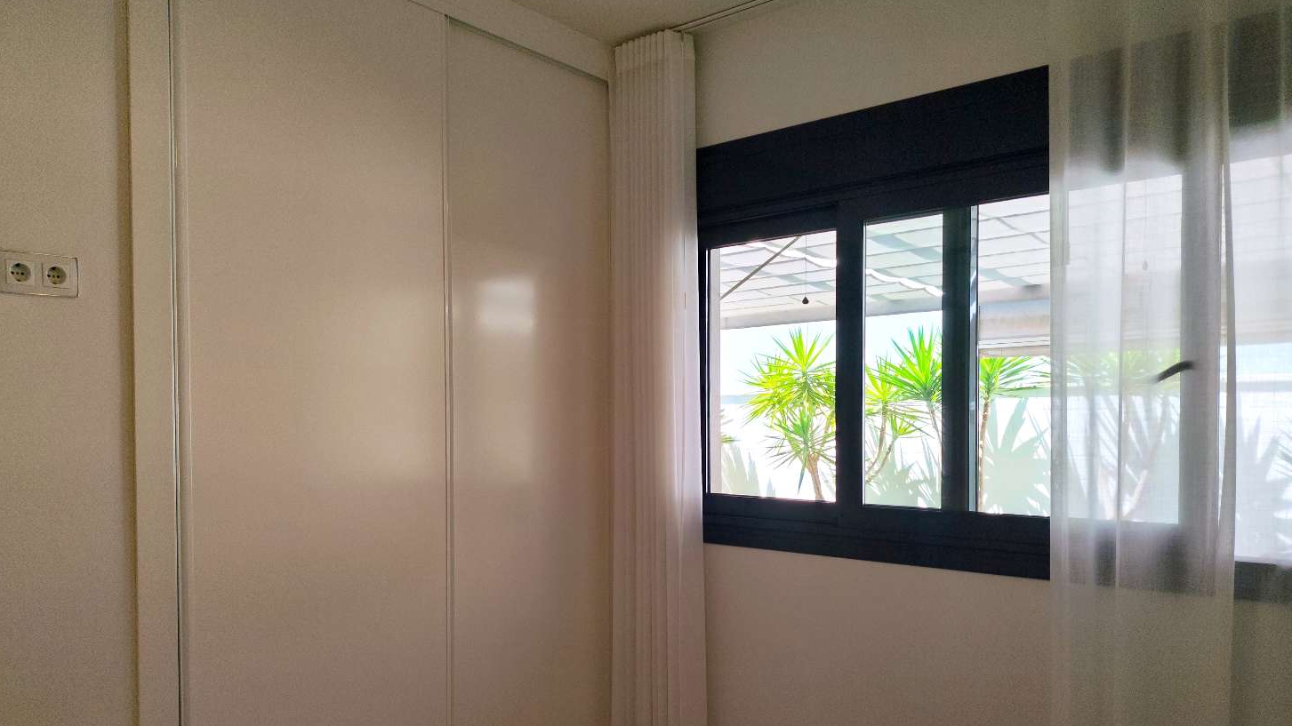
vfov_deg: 42.7
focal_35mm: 27
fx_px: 925
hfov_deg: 69.9
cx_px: 643
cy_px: 435
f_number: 1.7
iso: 52
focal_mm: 5.24
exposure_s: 1/172
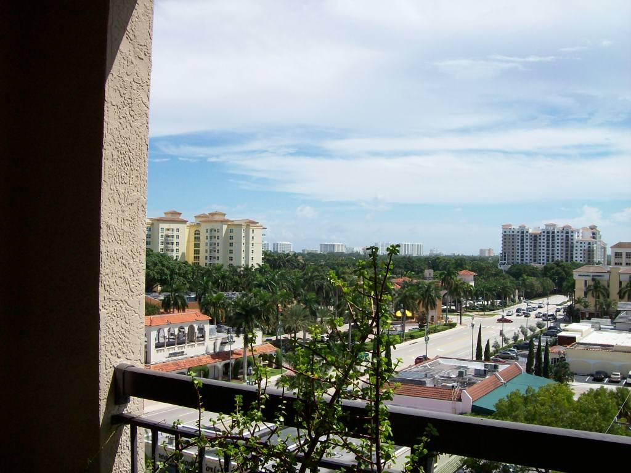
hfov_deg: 51.4
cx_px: 316
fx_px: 656
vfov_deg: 39.7
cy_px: 236
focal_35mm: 36
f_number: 4.8
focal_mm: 6
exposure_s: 1/876
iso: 80
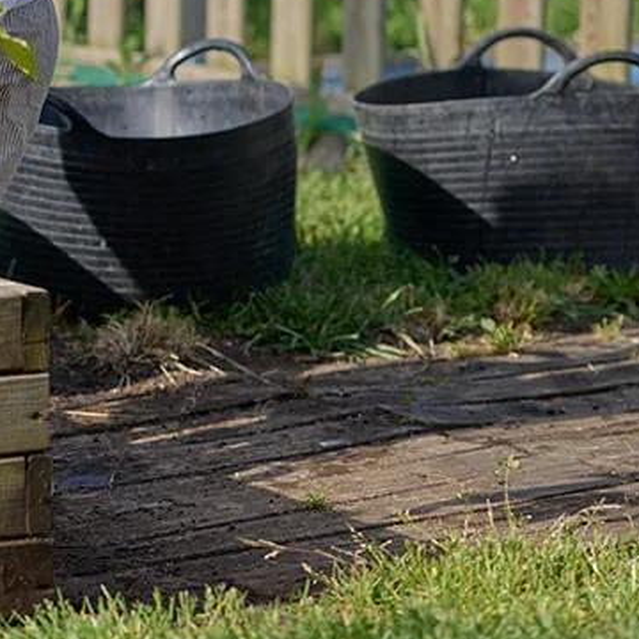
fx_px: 3947
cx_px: -543
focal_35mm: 189
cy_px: -130
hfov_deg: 8.8
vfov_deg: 9.1
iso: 64
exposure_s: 1/4000
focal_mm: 50
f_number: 2.5
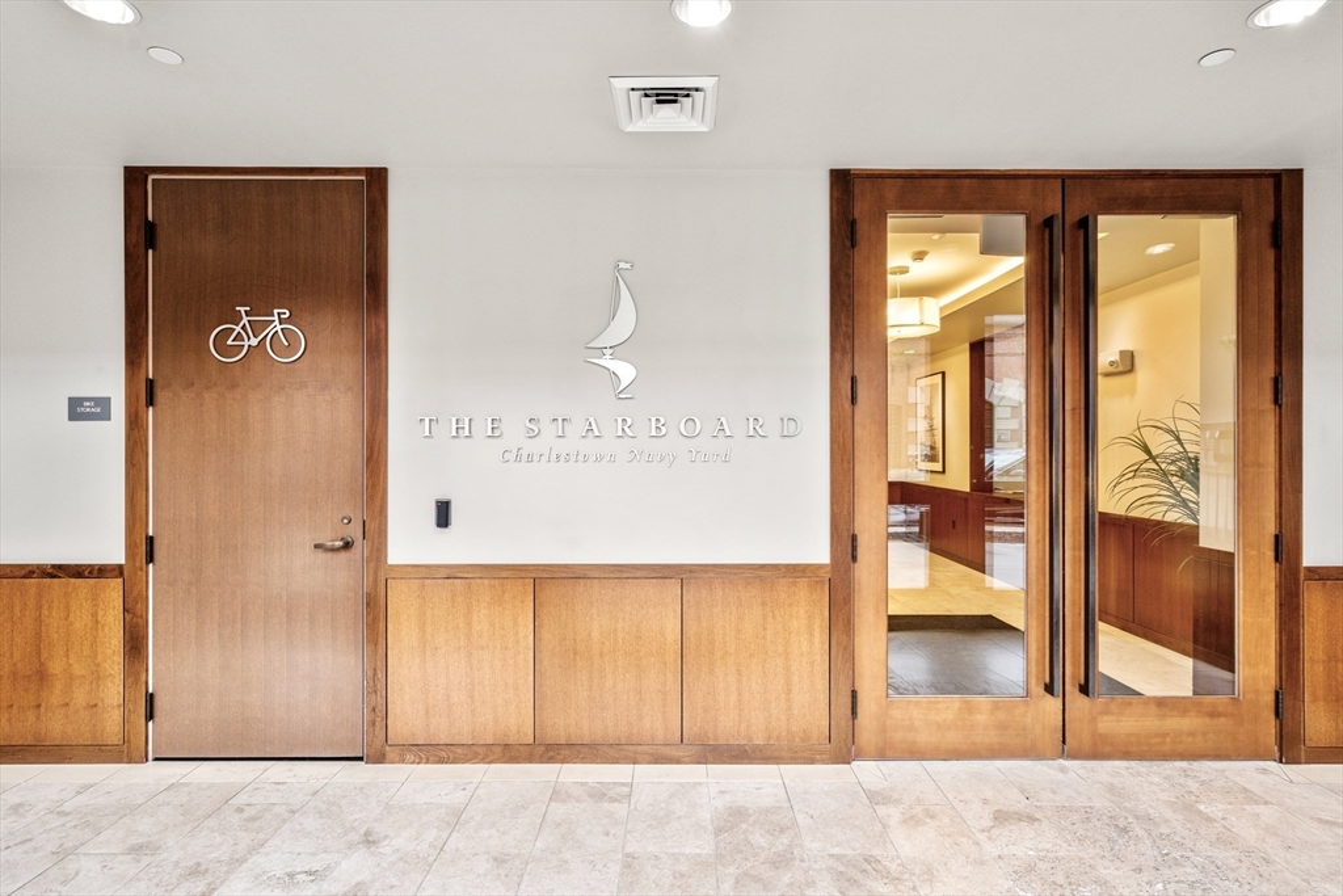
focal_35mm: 17
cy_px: 448
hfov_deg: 93.3
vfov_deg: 70.5
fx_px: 634
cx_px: 672
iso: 640
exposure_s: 1/25
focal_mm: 17
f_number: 7.1
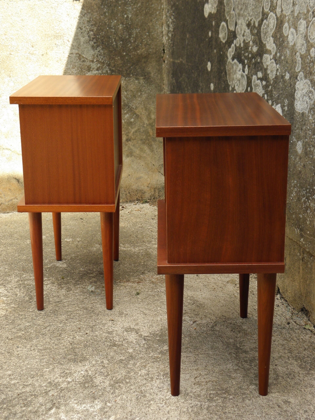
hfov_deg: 27.0
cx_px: 158
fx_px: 655
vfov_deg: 35.5
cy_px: 210
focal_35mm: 54
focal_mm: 9.7
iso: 100
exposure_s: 1/160
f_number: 4.1
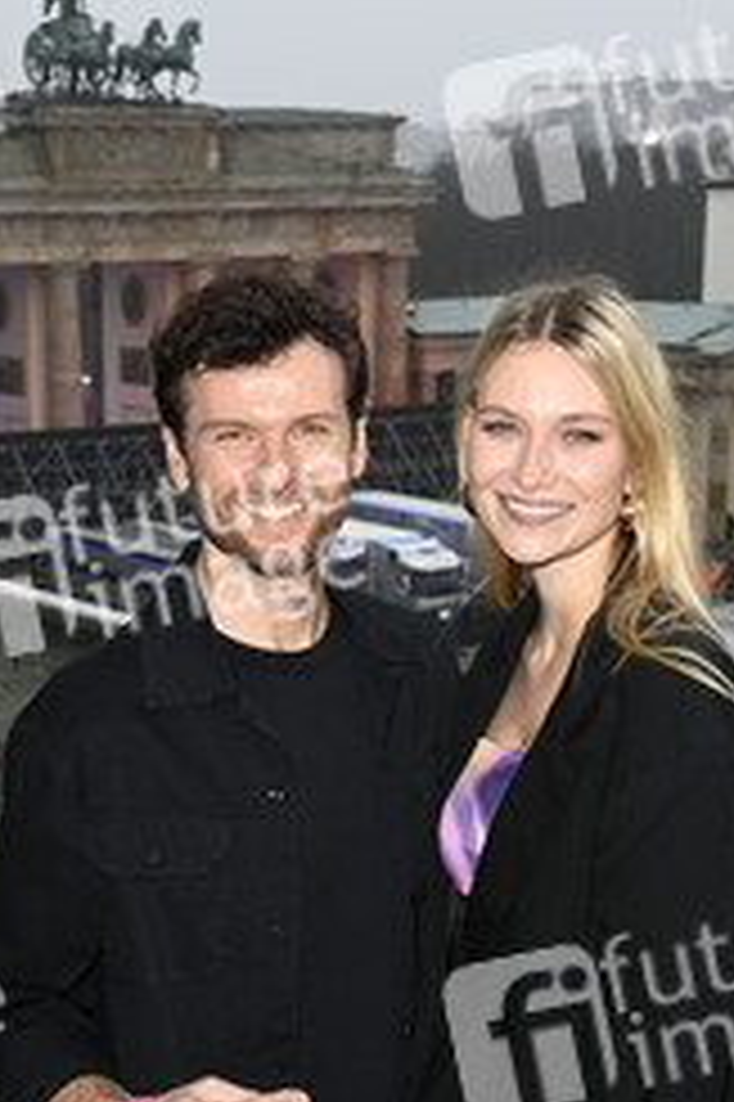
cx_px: 266
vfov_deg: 23.7
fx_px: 2603
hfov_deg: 16.0
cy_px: 787
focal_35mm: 85
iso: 1600
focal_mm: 52
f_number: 10
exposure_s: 1/125
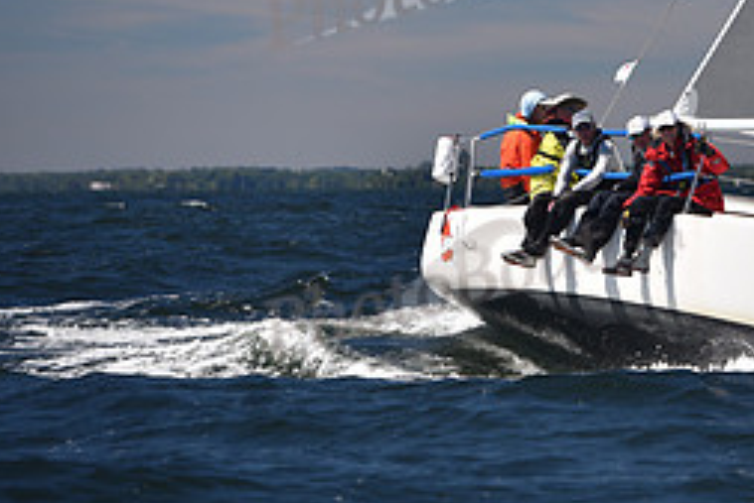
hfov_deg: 5.8
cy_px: 85
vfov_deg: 3.9
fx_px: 7439
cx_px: 840
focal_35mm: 355
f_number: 4.5
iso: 200
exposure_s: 1/1000
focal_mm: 155
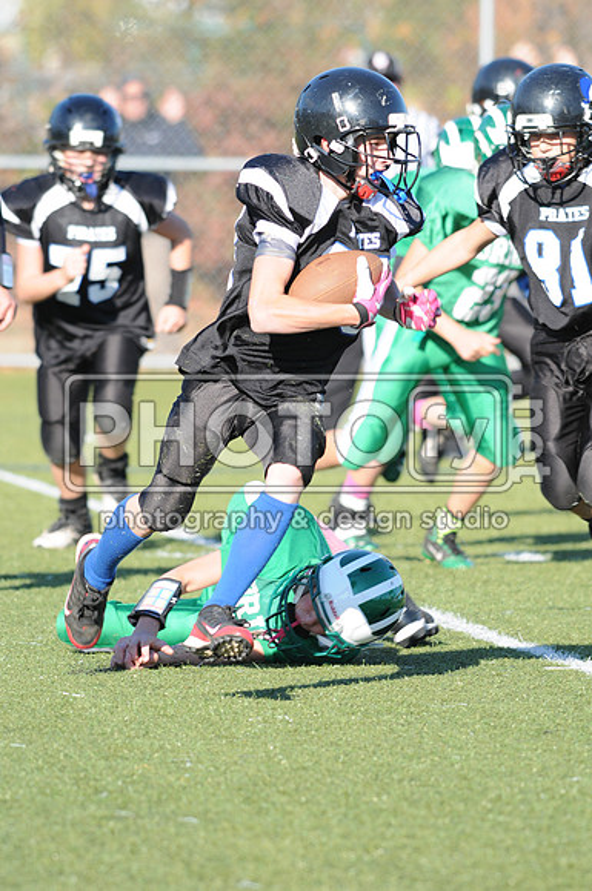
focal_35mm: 450
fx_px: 11132
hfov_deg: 3.0
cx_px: 296
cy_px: 446
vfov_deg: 4.6
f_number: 5
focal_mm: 300
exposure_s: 1/500
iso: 200
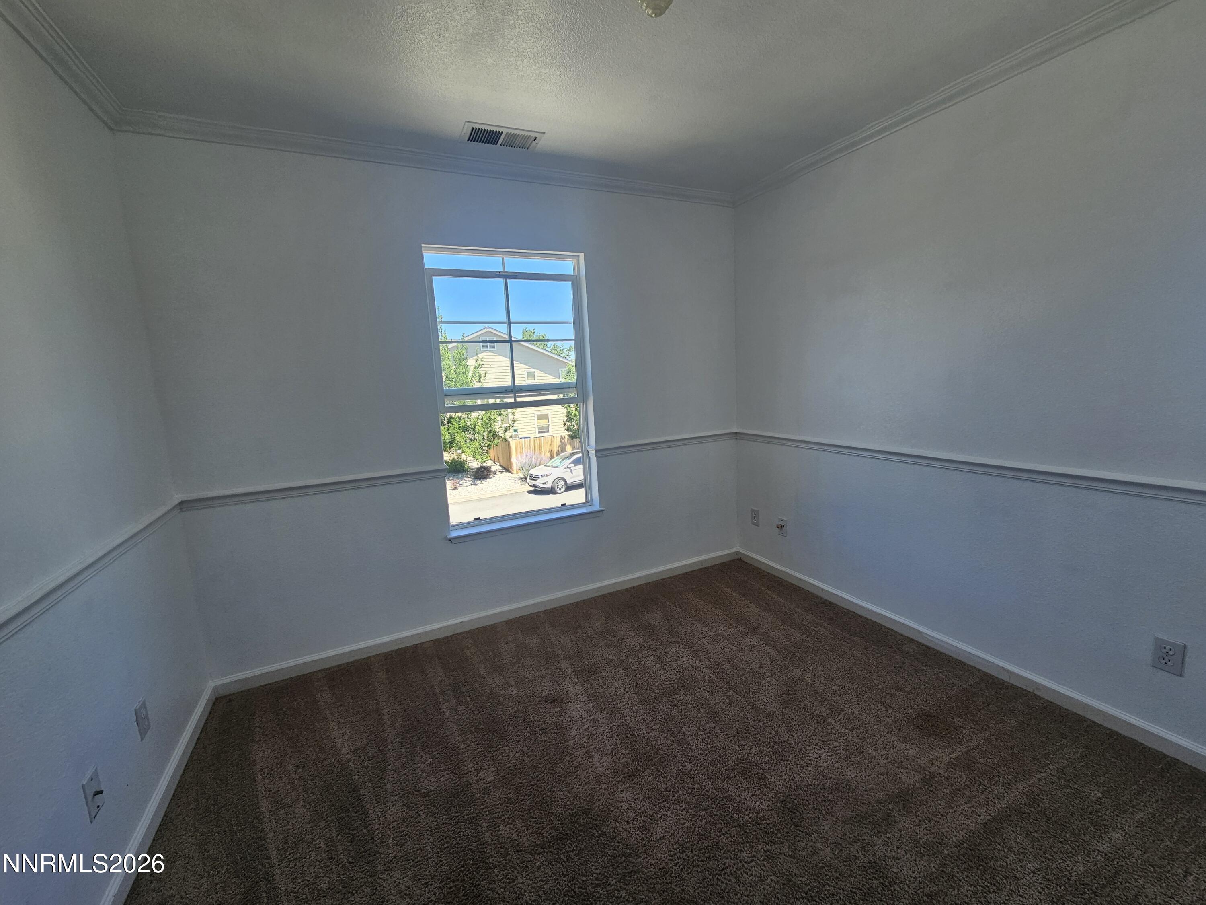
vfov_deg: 89.9
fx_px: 453
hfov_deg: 106.2
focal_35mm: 13
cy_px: 452
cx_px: 603
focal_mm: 2.2
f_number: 2.2
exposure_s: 1/172
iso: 50
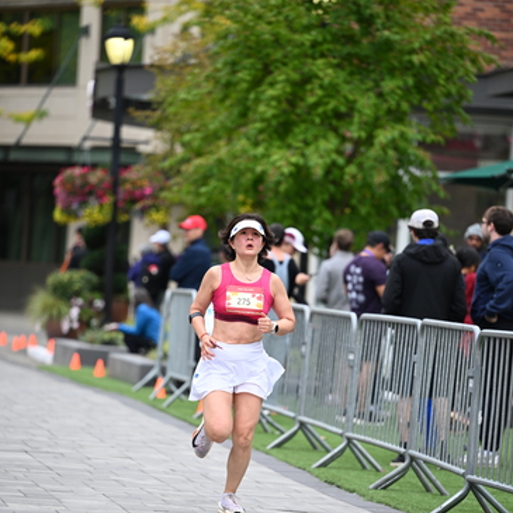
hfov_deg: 8.0
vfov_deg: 8.0
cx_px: 256
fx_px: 3655
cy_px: 337
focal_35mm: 218
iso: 640
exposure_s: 1/2000
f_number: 2.8
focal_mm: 170
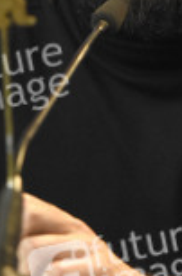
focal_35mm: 590
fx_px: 4505
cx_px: 173
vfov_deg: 3.5
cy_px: -4
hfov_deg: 2.3
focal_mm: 150
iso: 1250
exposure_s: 1/500
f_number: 3.5
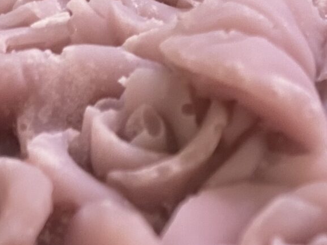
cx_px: 391
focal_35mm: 116
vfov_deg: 12.4
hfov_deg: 16.3
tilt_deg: -49.2
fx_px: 1095
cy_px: 299
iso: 100
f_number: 1.8
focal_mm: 4.25
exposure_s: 1/42
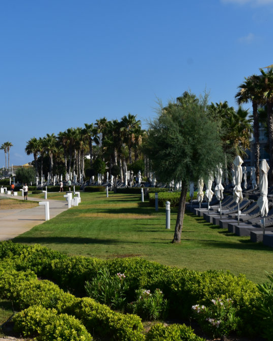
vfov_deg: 33.6
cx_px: 20
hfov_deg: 26.1
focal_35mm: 56
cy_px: 174
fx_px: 565
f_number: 11
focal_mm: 26
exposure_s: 1/500
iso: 220
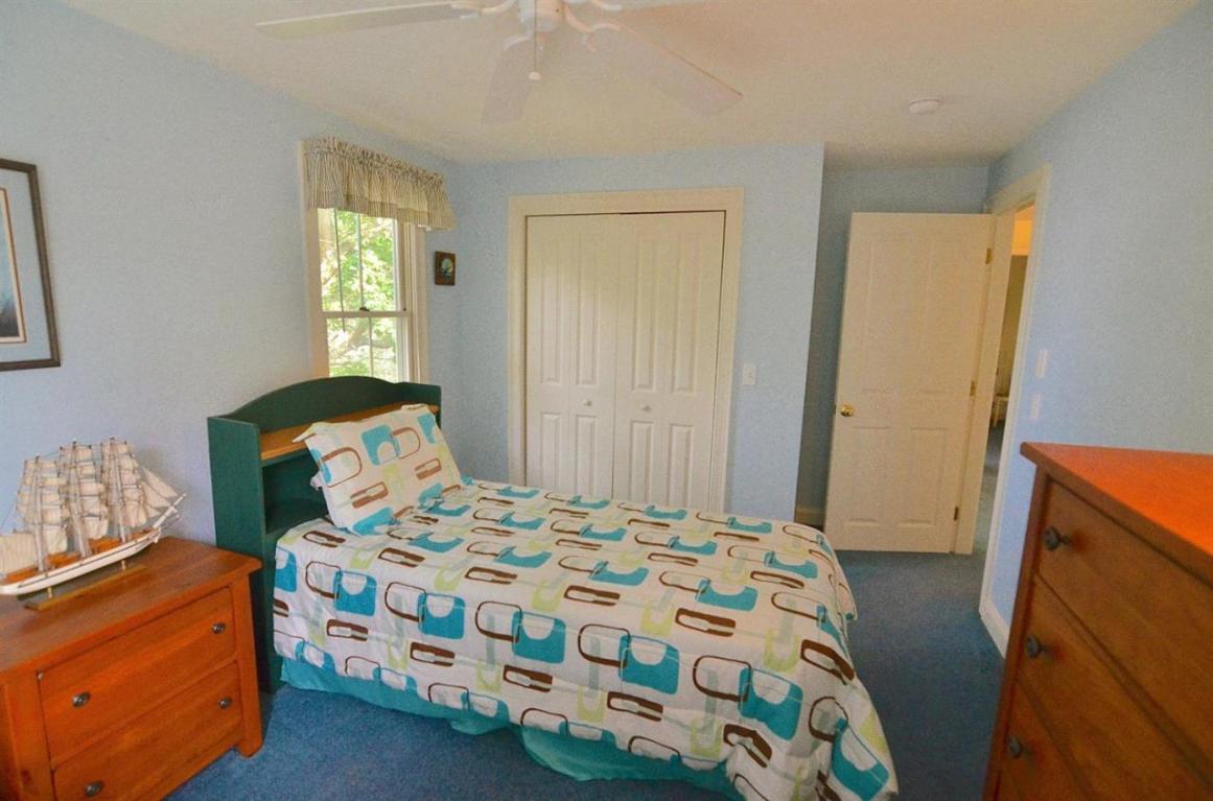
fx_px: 554
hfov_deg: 95.1
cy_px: 400
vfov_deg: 71.7
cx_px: 606
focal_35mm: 16
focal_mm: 11
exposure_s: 1/200
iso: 1250
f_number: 4.5
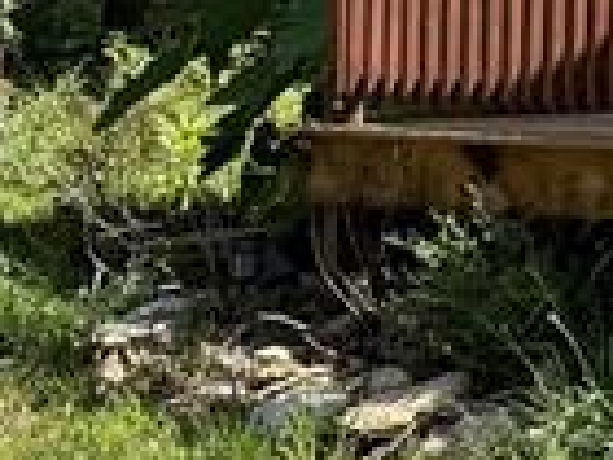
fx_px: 3099
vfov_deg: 8.3
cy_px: -184
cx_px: 2132
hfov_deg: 8.4
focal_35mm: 175
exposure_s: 1/2370
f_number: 1.78
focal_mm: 6.76
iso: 80
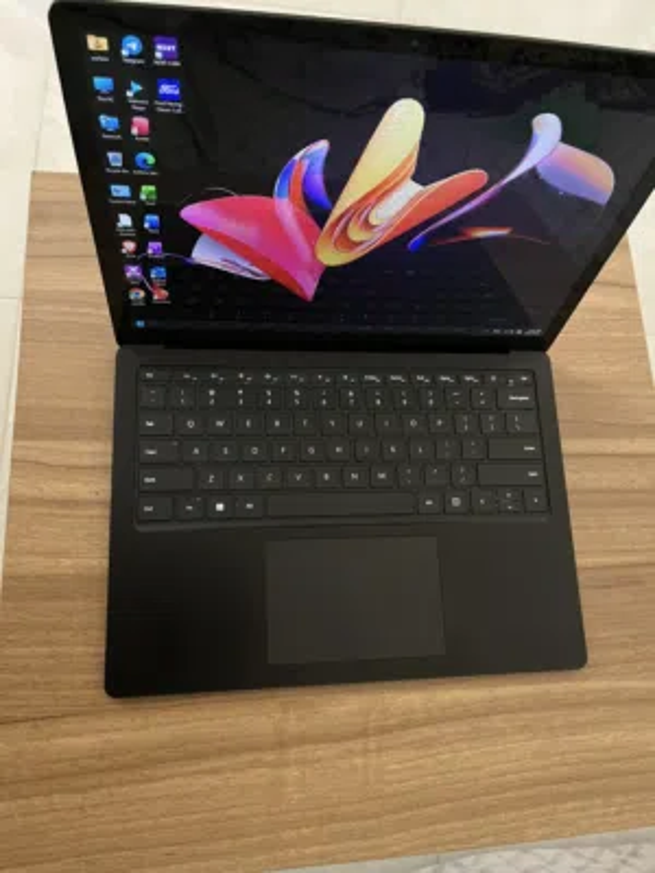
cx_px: 328
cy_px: 436
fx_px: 656
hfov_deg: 53.1
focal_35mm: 26
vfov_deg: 67.3
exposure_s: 1/30
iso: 800
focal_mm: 5.1
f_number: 1.6
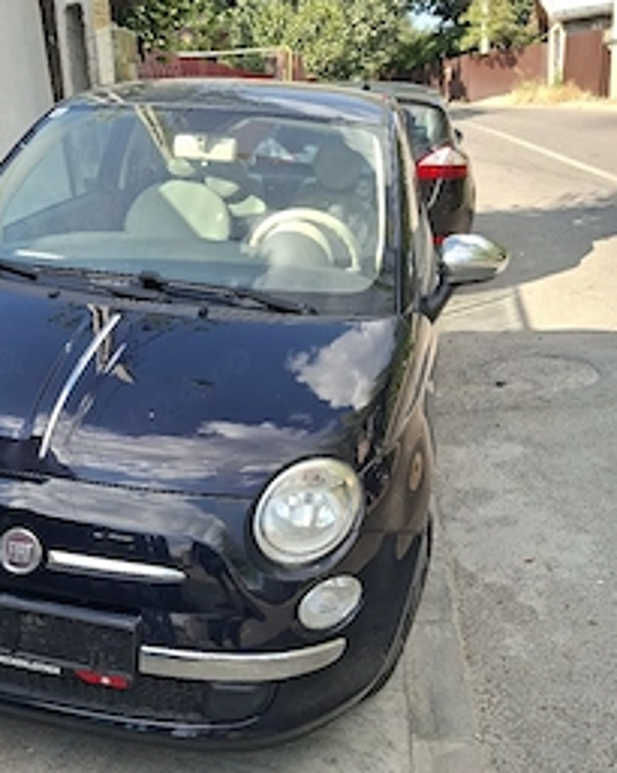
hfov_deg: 41.7
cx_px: 214
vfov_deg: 51.3
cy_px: 454
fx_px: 800
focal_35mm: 35
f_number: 1.8
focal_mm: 5.54
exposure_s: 1/588
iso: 50
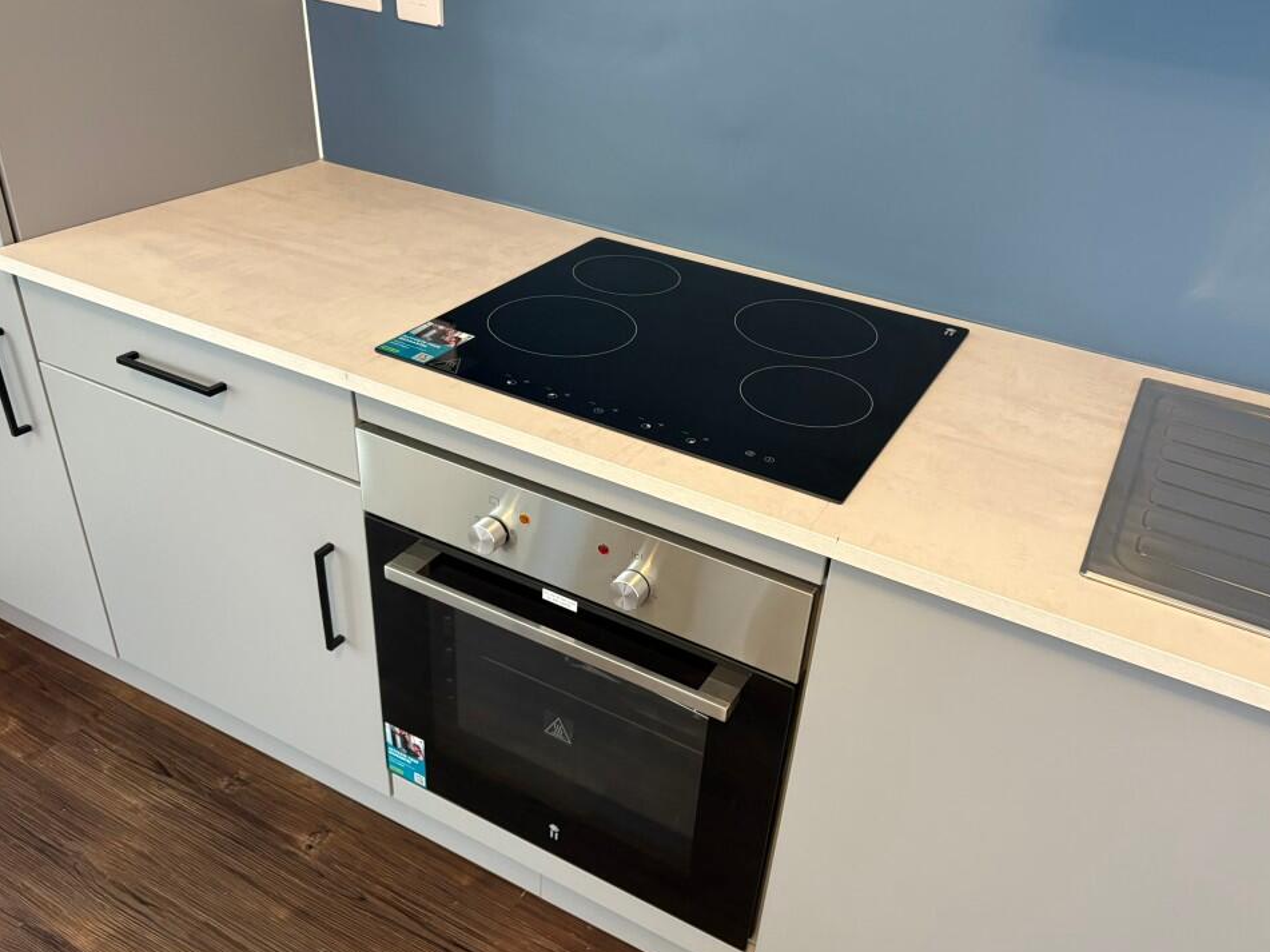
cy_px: 490
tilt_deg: -31.4
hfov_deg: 63.4
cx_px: 660
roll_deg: -4.0
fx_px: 1027
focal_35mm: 28
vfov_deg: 49.7
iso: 400
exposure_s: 1/50
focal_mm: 5.96
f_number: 1.6
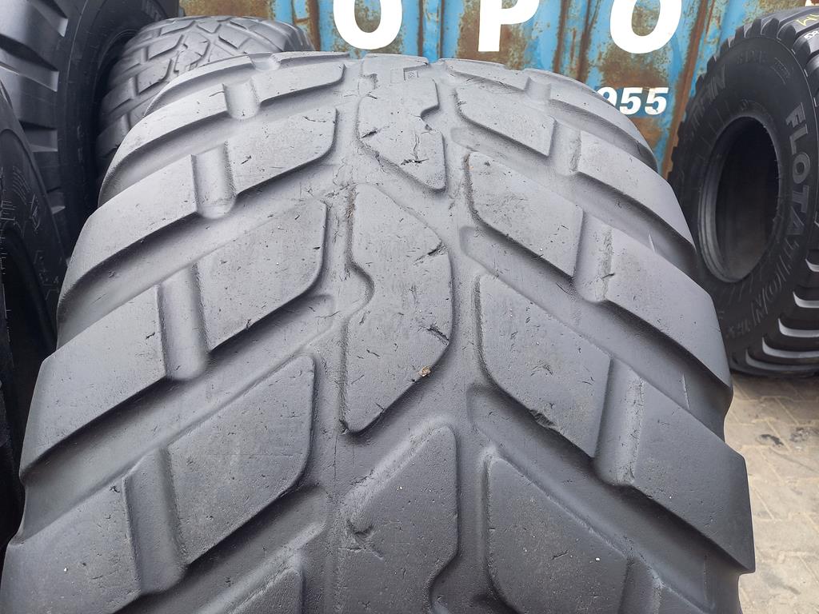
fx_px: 591
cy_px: 307
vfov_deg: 54.9
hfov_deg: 69.4
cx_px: 410
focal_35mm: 25
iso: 50
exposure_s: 1/153
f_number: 1.8
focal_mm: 4.65
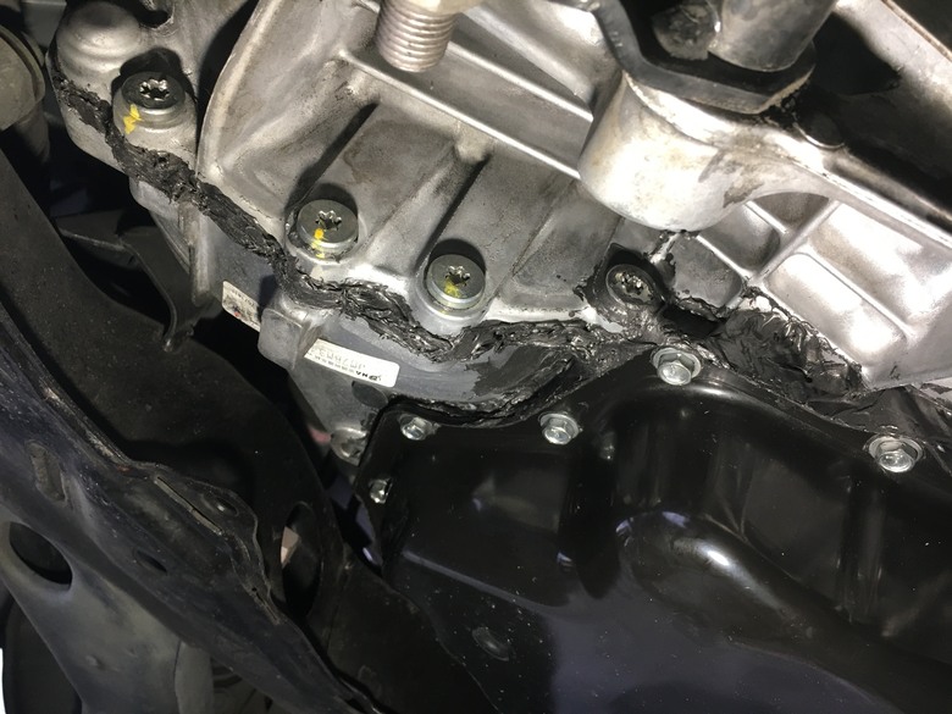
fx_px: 798
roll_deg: -36.4
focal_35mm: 29
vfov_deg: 48.2
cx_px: 476
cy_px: 357
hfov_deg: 61.7
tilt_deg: +36.1
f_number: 2.2
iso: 80
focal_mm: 4.15
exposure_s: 1/30
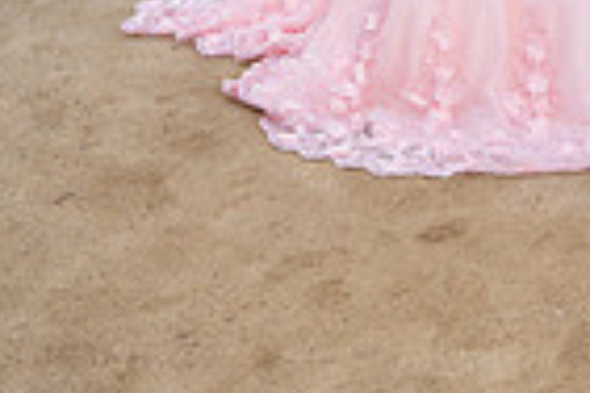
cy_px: -514
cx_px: 548
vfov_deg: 12.7
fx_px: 1409
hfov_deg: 23.0
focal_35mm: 86
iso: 320
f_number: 4.5
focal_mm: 27
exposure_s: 1/200
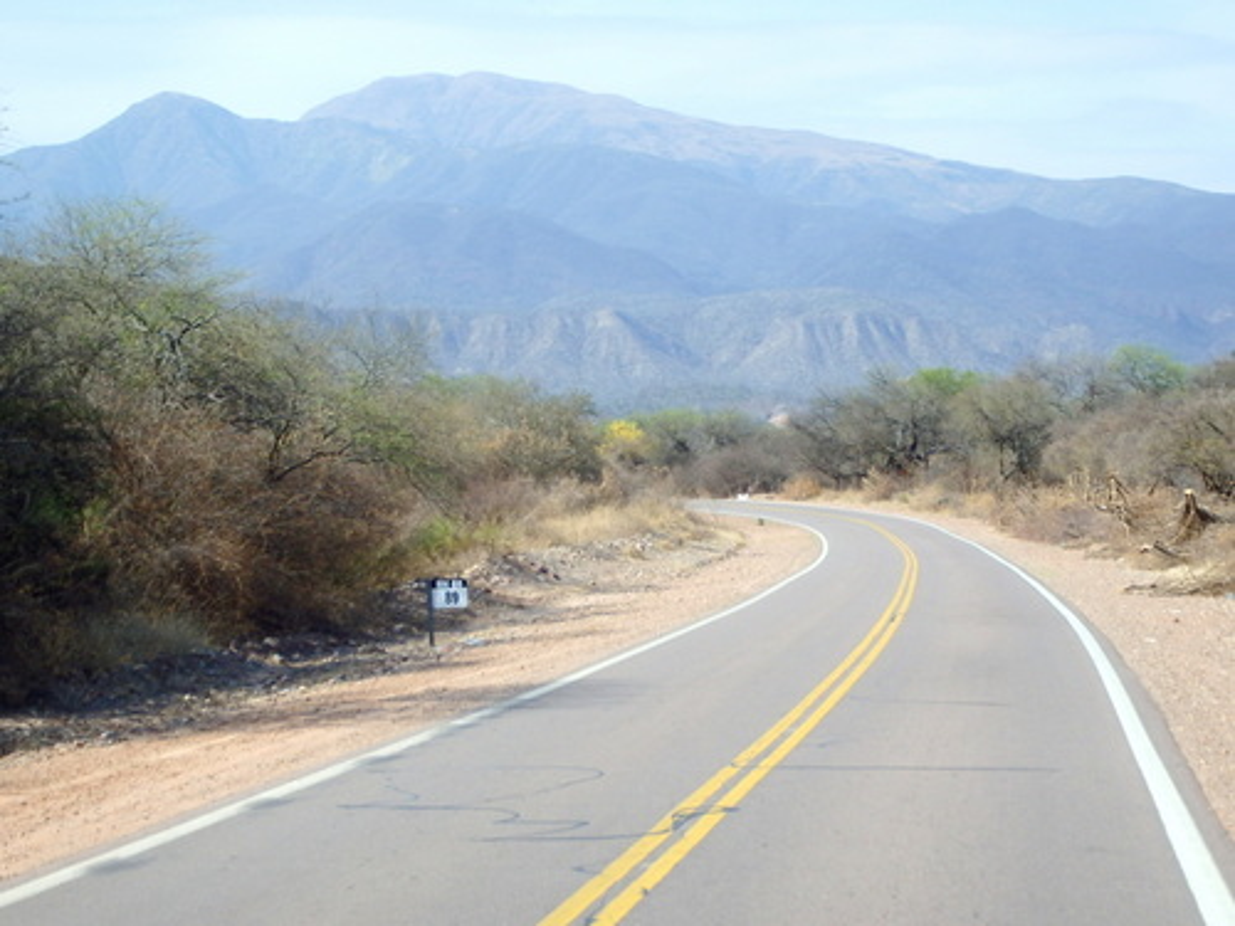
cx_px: 618
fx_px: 2997
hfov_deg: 23.3
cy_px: 463
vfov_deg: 17.6
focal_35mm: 84
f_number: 4.4
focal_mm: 15.1
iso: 125
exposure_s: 1/800
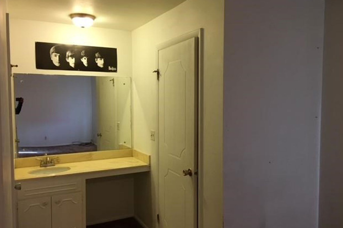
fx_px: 295
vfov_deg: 42.3
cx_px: 172
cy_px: 116
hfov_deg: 60.3
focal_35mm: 31
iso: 64
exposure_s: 1/30
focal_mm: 4.15
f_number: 2.2
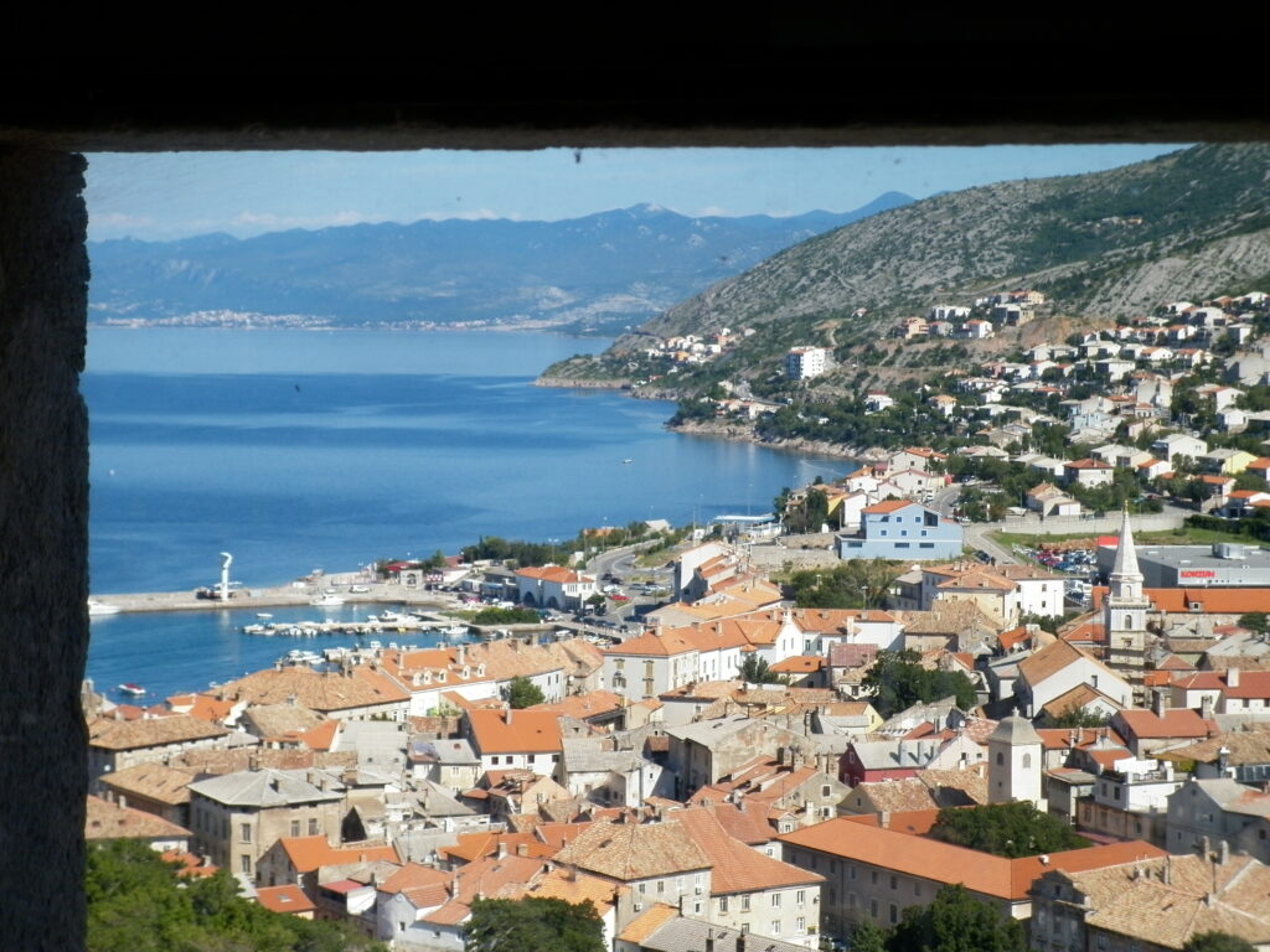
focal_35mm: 81
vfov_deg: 18.2
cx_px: 635
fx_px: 2972
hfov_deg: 24.1
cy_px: 476
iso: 80
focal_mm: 14.6
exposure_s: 1/500
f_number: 5.3
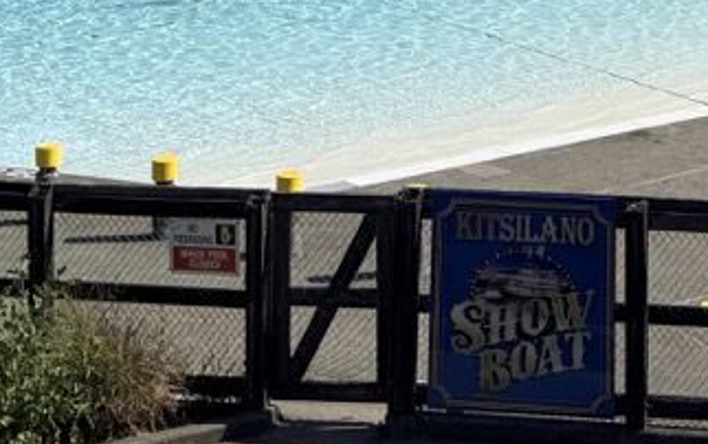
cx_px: 605
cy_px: -385
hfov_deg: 20.3
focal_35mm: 101
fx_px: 1951
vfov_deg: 11.9
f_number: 1.78
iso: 80
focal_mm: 6.76
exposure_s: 1/9091
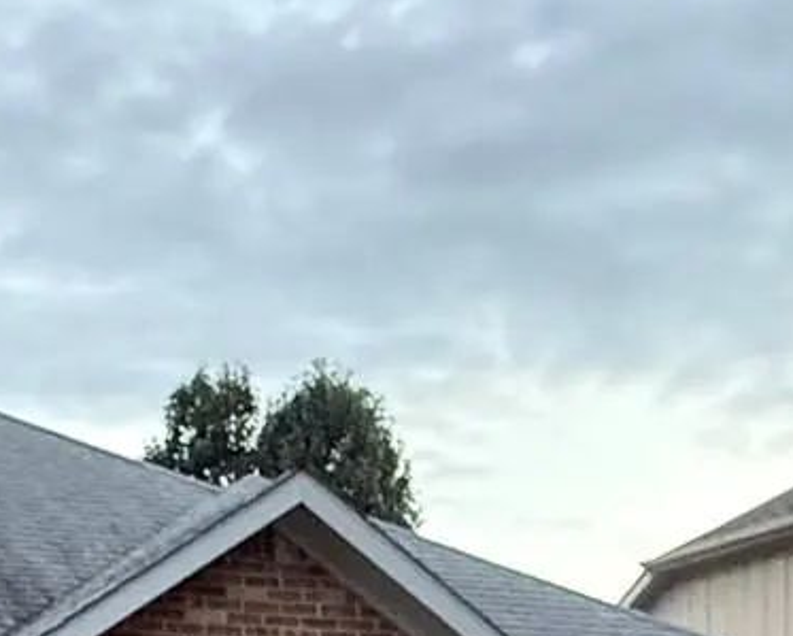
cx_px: -147
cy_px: 953
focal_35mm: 75
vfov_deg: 18.2
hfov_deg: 23.3
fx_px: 1762
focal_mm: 2.22
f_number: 2.2
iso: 1000
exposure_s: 1/60
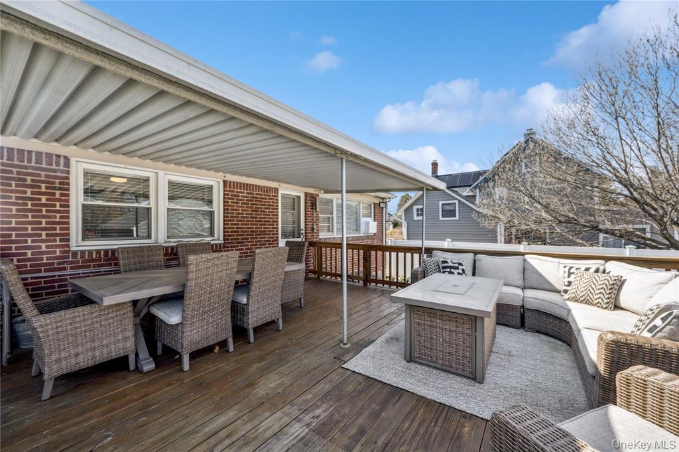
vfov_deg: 81.2
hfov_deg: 104.3
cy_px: 226
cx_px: 340
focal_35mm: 14
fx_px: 264
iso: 200
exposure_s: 1/160
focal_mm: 14
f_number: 11
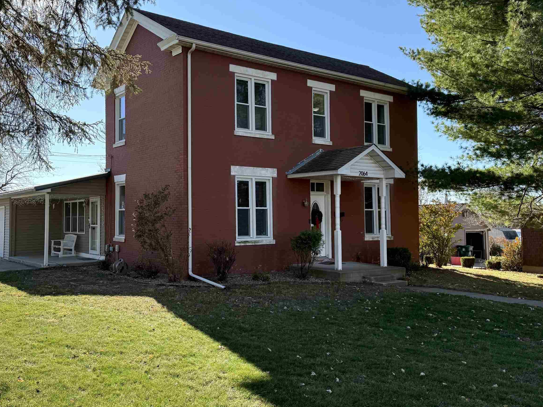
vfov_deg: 44.2
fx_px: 502
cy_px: 198
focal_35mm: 32
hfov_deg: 56.2
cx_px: 206
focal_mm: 6.76
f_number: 1.78
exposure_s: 1/2370
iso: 100
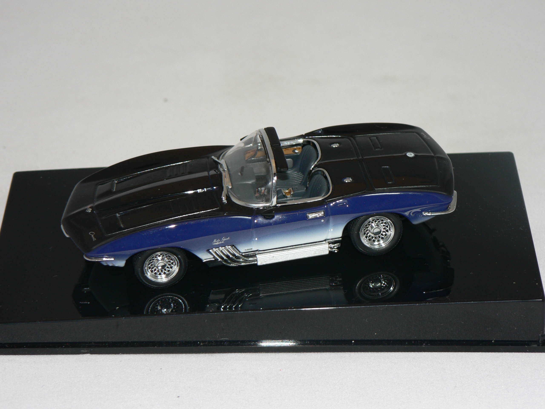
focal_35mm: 114
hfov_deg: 17.3
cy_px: 204
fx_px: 1795
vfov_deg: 13.0
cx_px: 272
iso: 80
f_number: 3.2
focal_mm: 19
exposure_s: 1/60
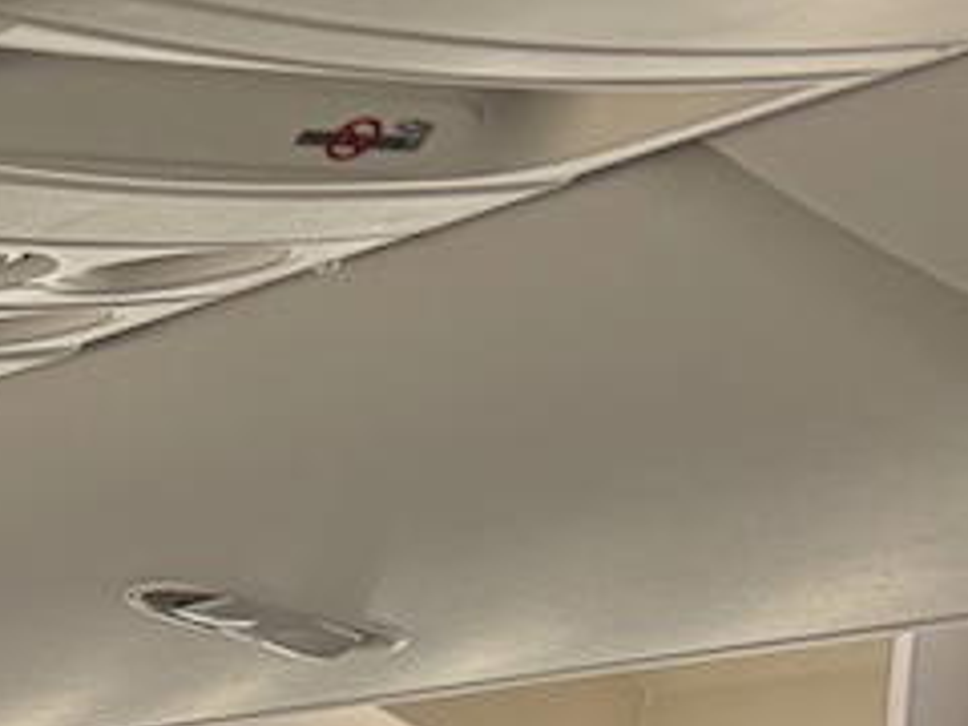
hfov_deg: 12.9
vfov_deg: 10.7
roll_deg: -1.3
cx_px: -1291
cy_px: 1714
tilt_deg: -11.6
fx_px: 3356
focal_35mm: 120
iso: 320
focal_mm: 6.76
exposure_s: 1/55
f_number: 1.78
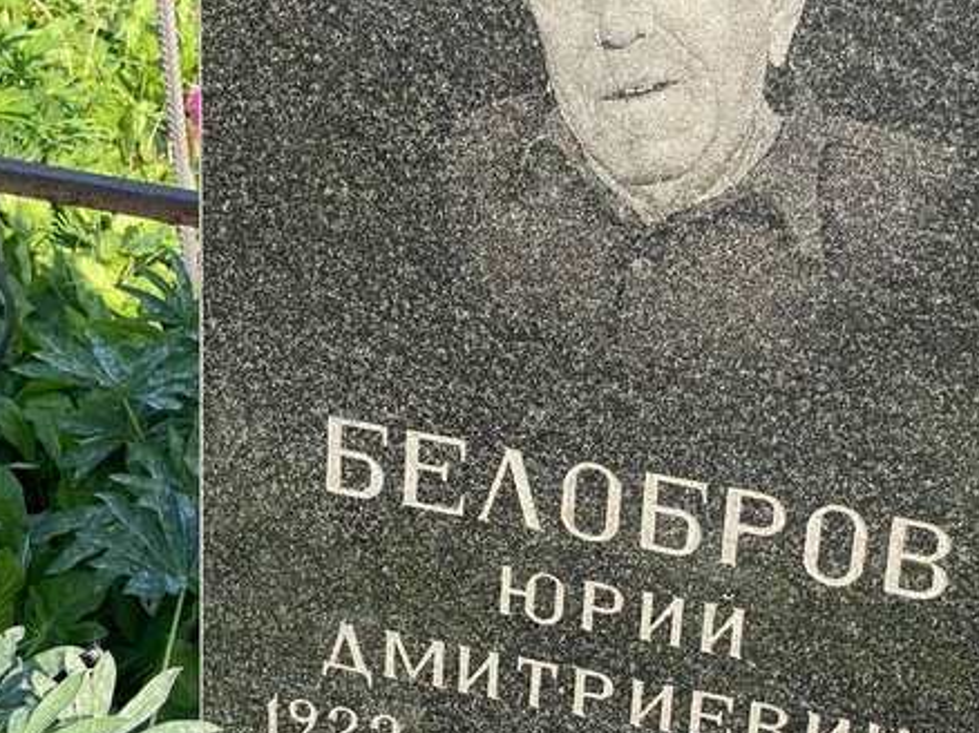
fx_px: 2685
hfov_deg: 20.6
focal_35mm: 95
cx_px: 595
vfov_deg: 15.4
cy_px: 630
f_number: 2
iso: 20
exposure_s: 1/417
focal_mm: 6
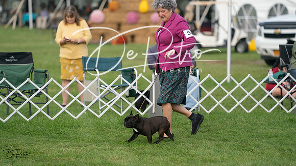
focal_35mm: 209
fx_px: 1644
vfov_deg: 5.8
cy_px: 83
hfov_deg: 10.3
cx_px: 148
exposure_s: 1/3200
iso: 500
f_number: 3.5
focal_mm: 200
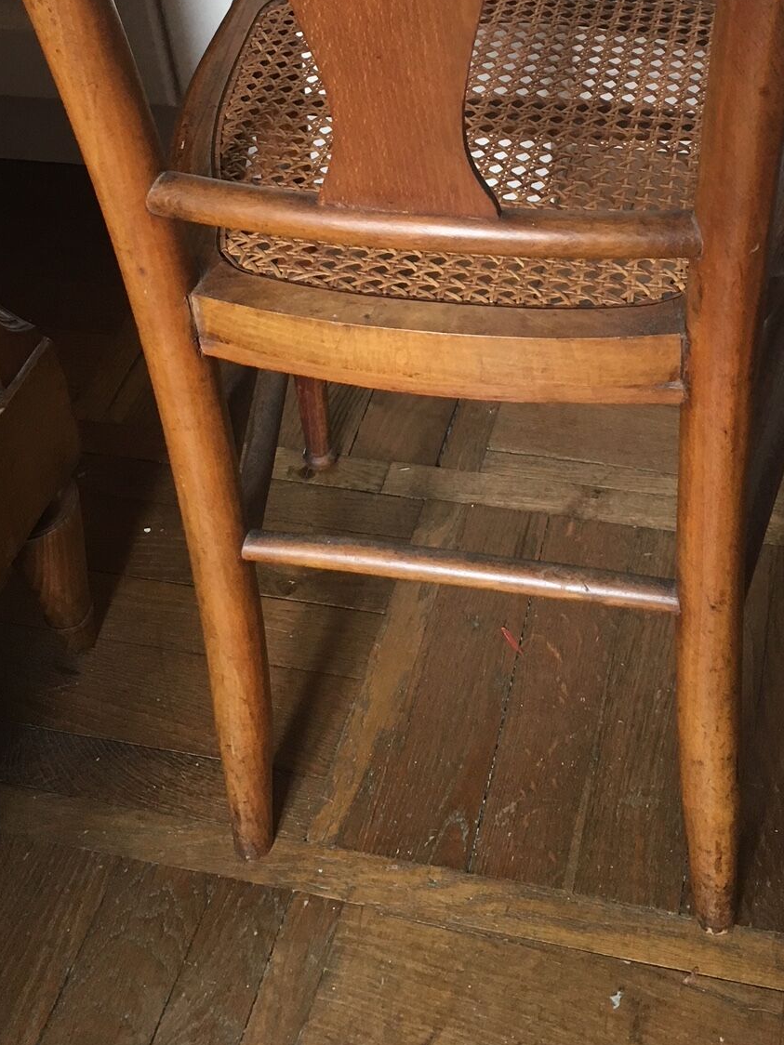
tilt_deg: -34.3
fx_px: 1570
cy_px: 136
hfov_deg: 28.0
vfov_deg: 35.0
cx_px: 460
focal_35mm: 52
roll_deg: +6.8
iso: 50
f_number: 2.2
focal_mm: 4.15
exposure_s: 1/33
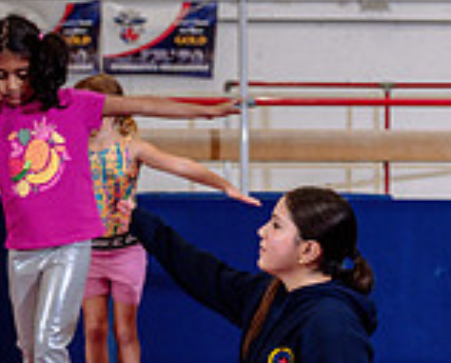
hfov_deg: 16.6
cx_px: 402
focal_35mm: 114
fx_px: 1524
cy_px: 318
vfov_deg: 13.5
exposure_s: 1/250
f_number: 3.5
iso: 800
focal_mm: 28
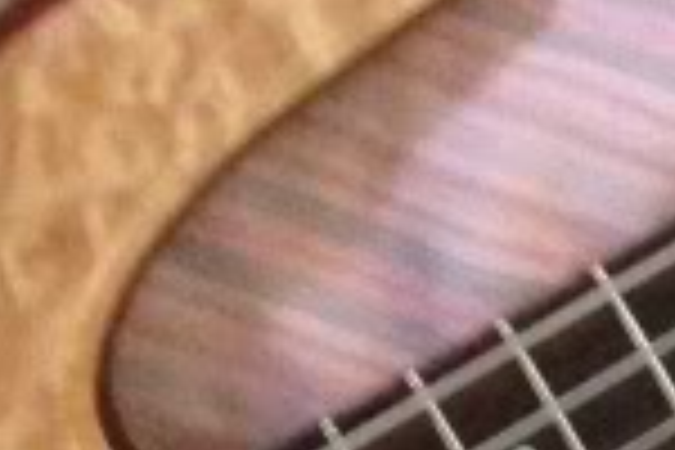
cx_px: 824
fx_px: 4387
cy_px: 320
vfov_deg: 5.9
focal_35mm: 234
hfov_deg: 8.7
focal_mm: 4.1
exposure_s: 1/15
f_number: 2.4
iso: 800
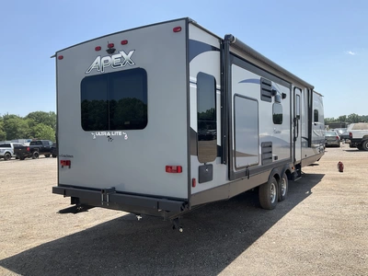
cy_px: 138
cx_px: 184
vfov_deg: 48.2
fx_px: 308
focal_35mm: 29
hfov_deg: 61.7
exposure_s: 1/1144
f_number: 1.8
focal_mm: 3
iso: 25
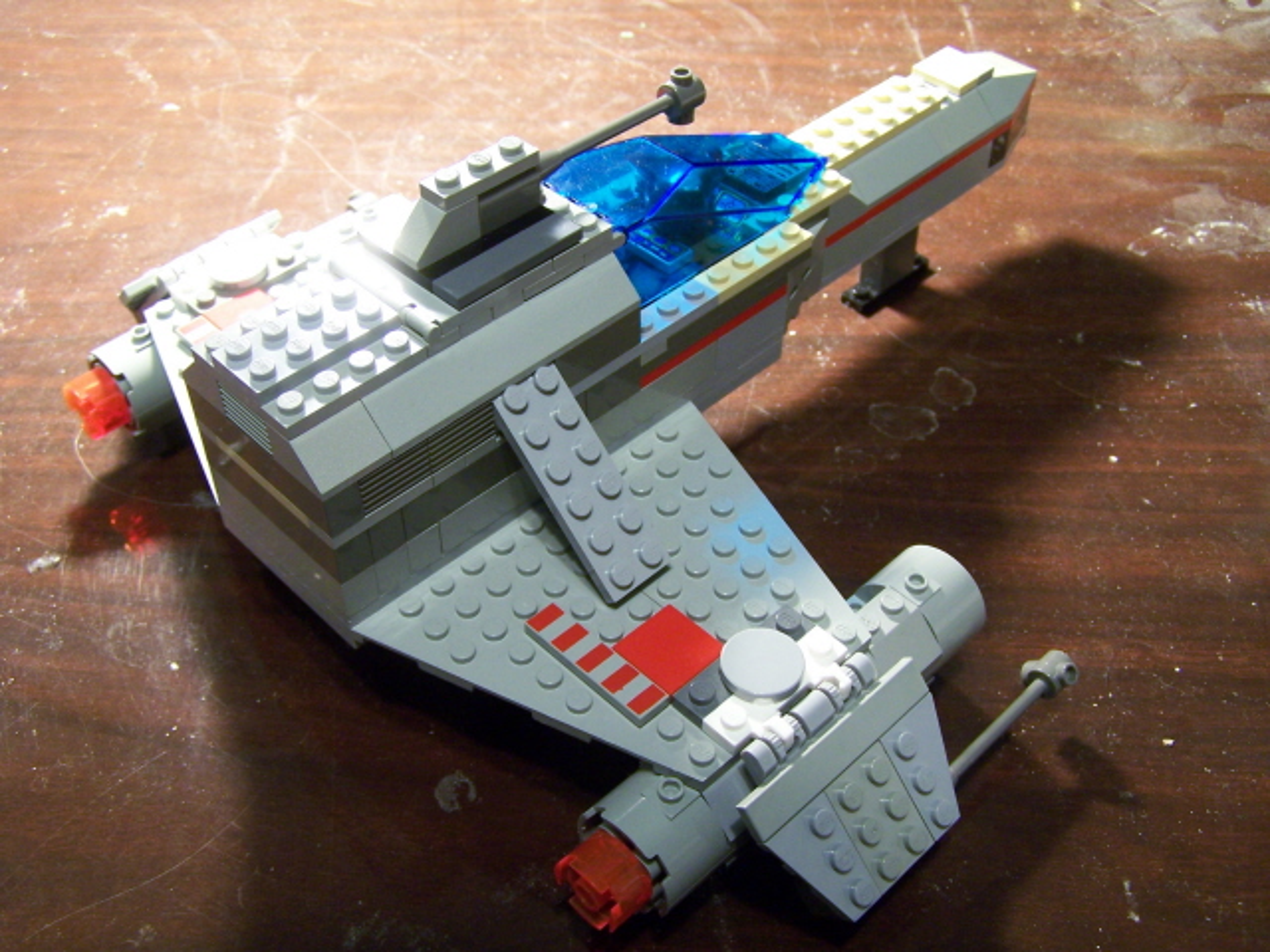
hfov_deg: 49.0
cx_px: 635
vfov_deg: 37.7
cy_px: 476
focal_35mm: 38
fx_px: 1394
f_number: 2.8
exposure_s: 1/8
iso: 140
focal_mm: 6.3
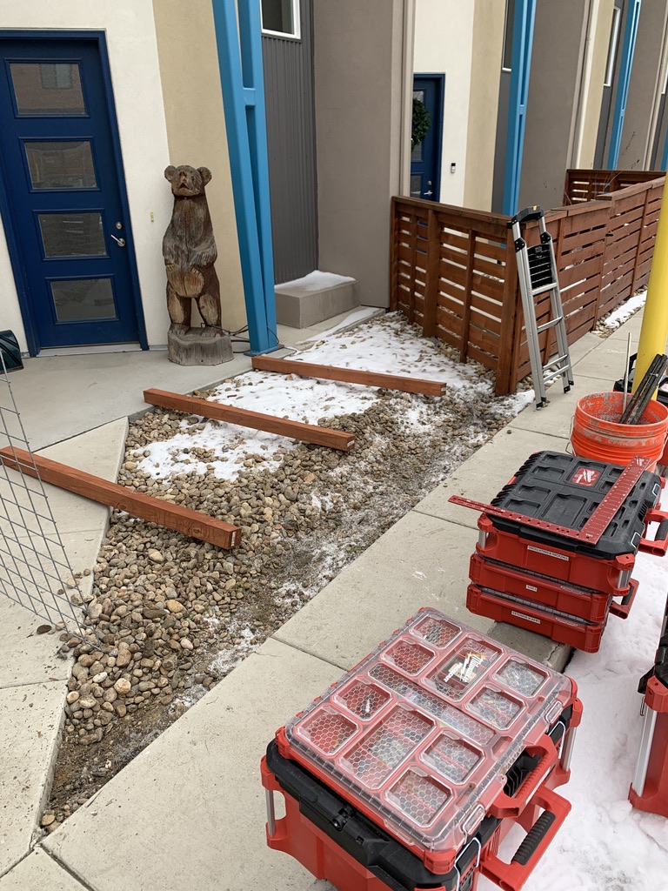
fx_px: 669
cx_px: 334
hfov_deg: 53.1
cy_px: 446
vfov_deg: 67.3
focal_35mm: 26
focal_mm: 4.25
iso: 25
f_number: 1.8
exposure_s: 1/283
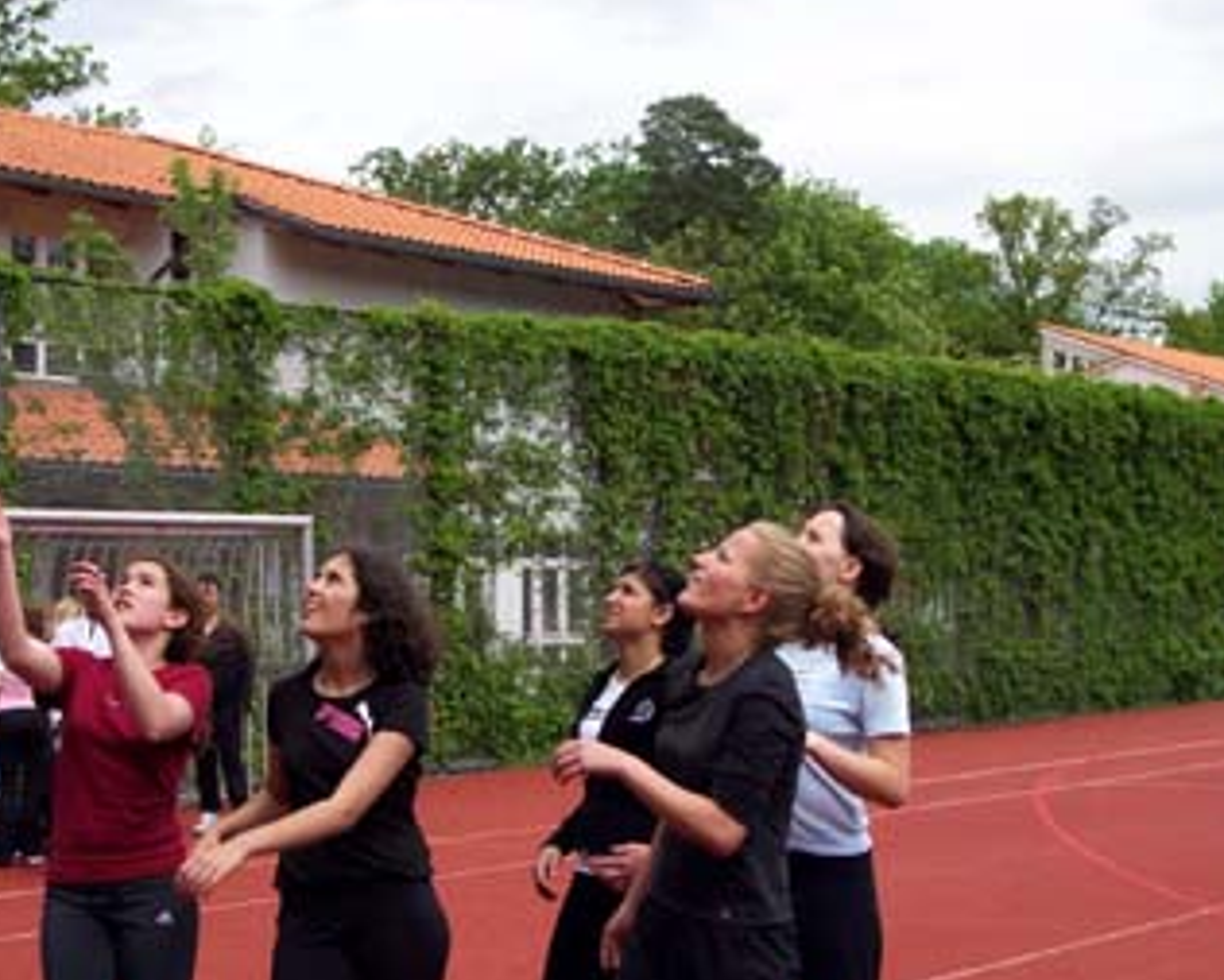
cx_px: 655
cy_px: 550
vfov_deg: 21.6
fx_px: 2573
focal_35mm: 71
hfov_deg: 26.8
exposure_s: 1/500
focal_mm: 10.7
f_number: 5.6
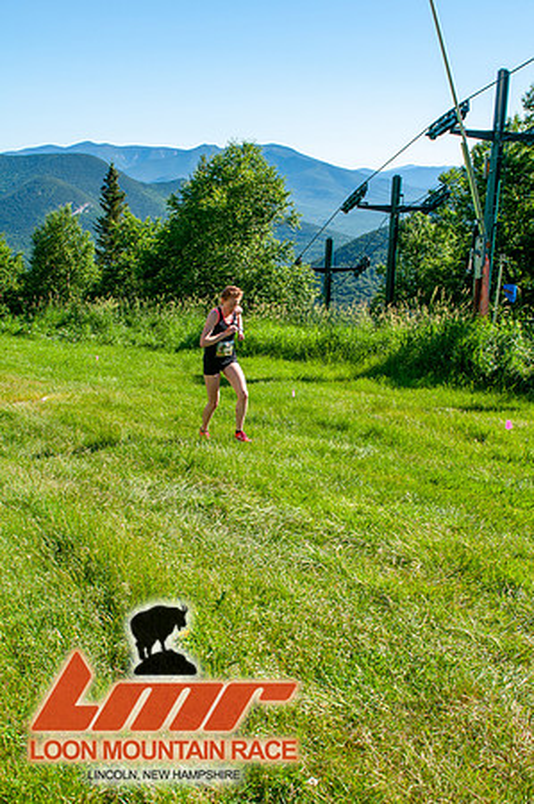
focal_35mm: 36
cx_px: 267
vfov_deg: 53.2
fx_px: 803
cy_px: 402
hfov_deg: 36.8
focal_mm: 24
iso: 200
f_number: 8
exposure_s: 1/400
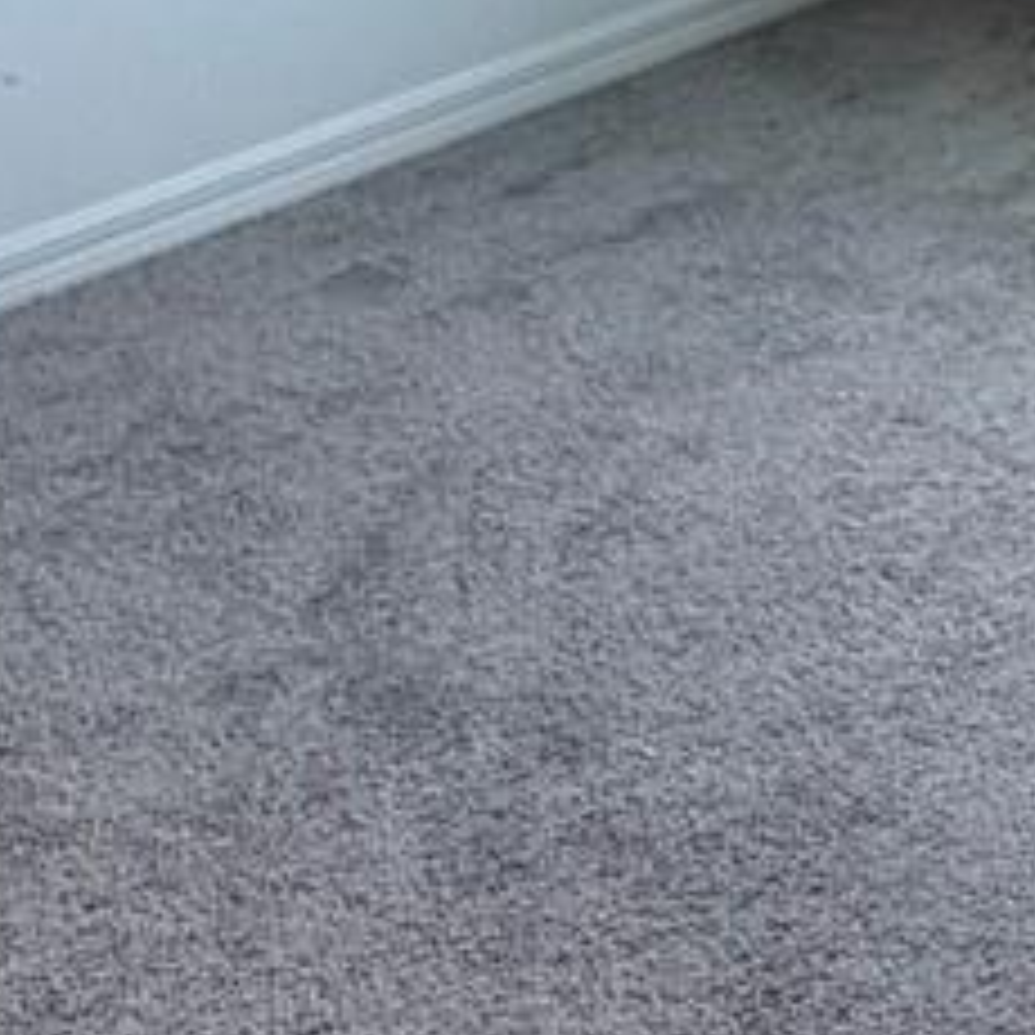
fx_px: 2909
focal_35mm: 86
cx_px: 1660
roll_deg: -0.8
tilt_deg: -5.4
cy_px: -729
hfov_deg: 17.6
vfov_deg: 17.2
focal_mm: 2.22
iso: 100
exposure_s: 1/120
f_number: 2.2
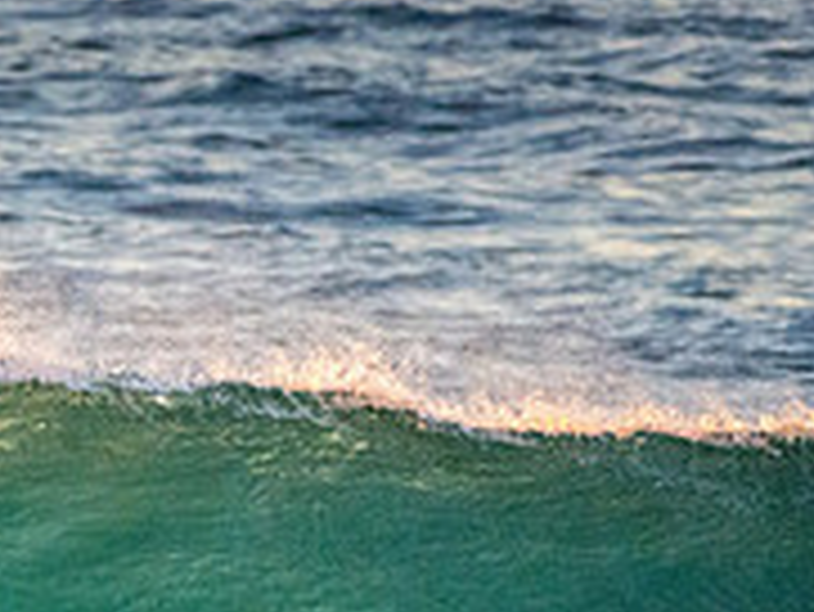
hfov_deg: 0.9
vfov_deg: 0.6
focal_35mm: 2315
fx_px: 54474
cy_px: 727
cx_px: -175
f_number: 5.6
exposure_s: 1/1600
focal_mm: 500
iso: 3200
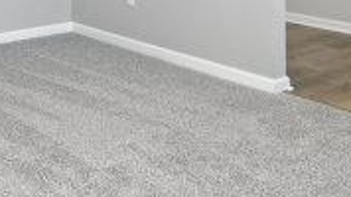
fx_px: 577
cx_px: 19
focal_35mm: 62
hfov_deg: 31.8
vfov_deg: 17.2
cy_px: -110
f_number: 6.3
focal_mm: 14
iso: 500
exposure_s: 1/125
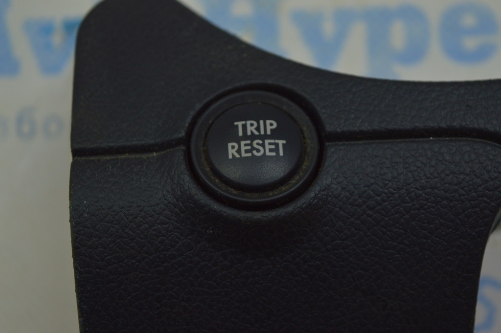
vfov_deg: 18.9
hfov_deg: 28.1
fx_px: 1001
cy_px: 166
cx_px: 250
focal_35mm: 72
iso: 400
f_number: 5.3
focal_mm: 48
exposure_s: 1/100
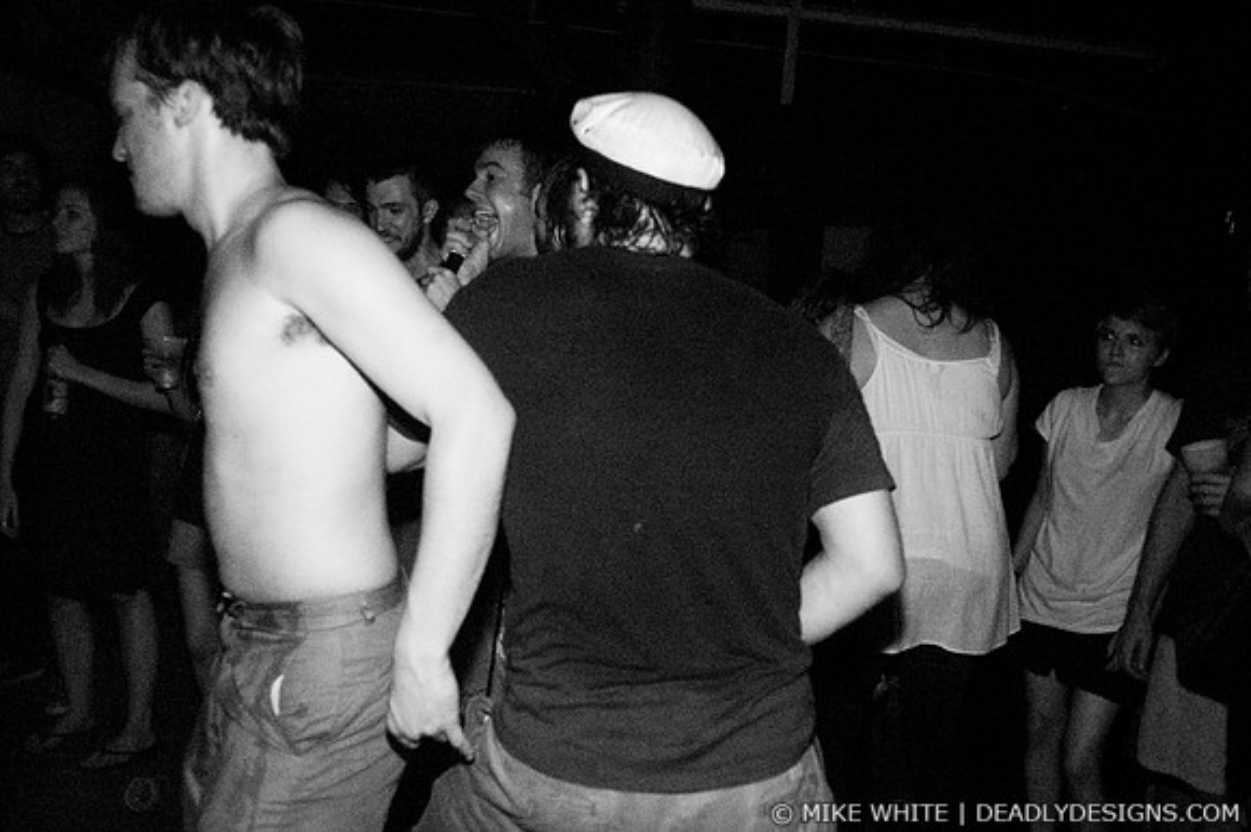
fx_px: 1042
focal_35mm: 30
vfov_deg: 43.6
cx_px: 626
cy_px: 416
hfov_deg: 62.0
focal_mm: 20
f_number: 2.8
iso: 1600
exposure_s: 1/30
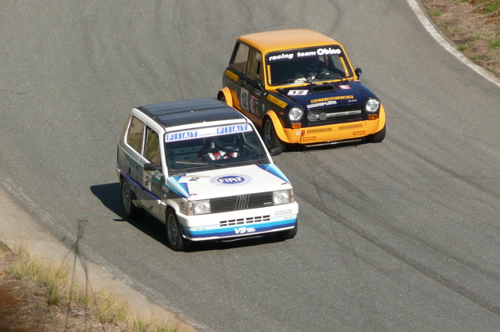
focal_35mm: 282
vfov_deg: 4.9
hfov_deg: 7.3
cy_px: 166
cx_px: 250
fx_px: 3912
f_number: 4.8
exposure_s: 1/500
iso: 100
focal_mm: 31
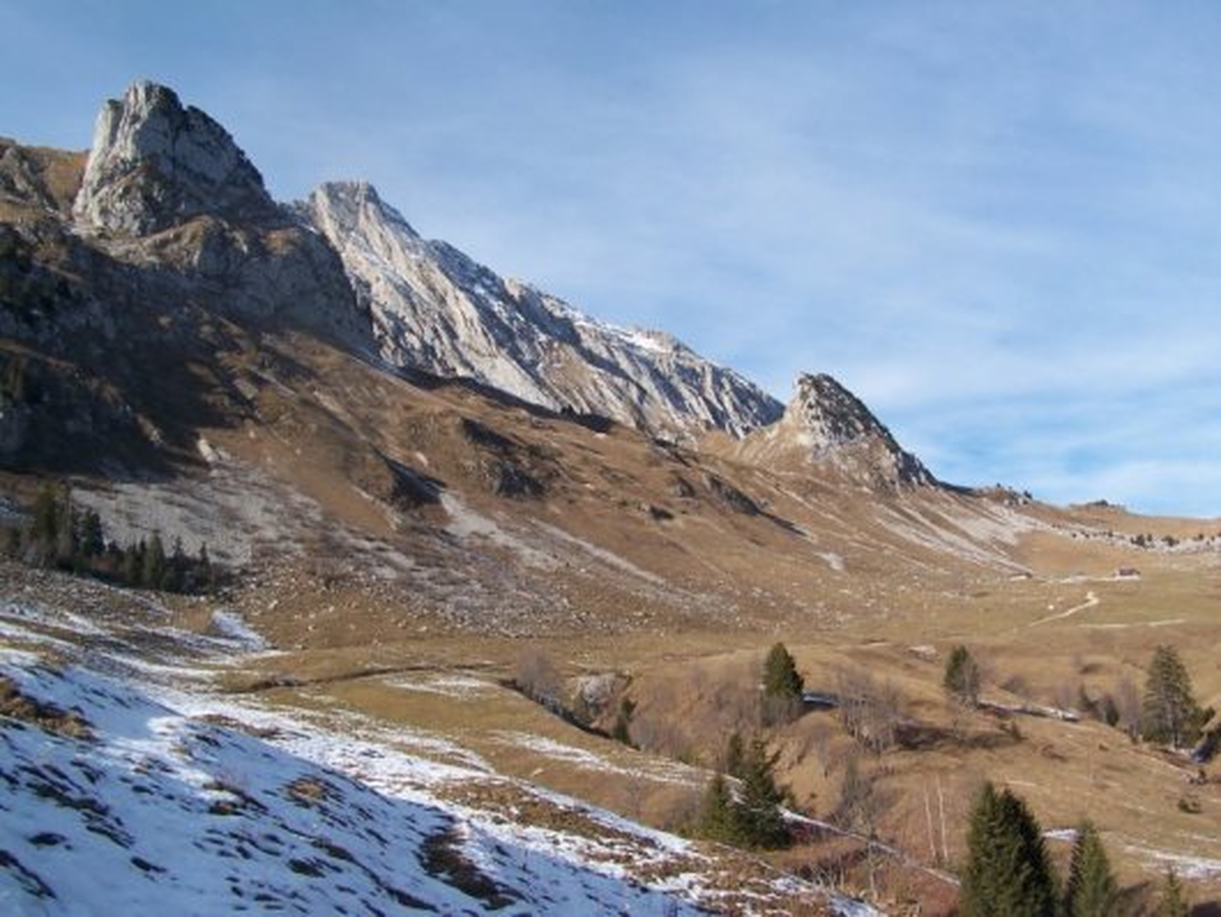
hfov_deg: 49.0
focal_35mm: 38
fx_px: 1341
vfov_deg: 37.7
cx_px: 610
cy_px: 458
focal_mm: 6.3
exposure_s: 1/500
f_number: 4
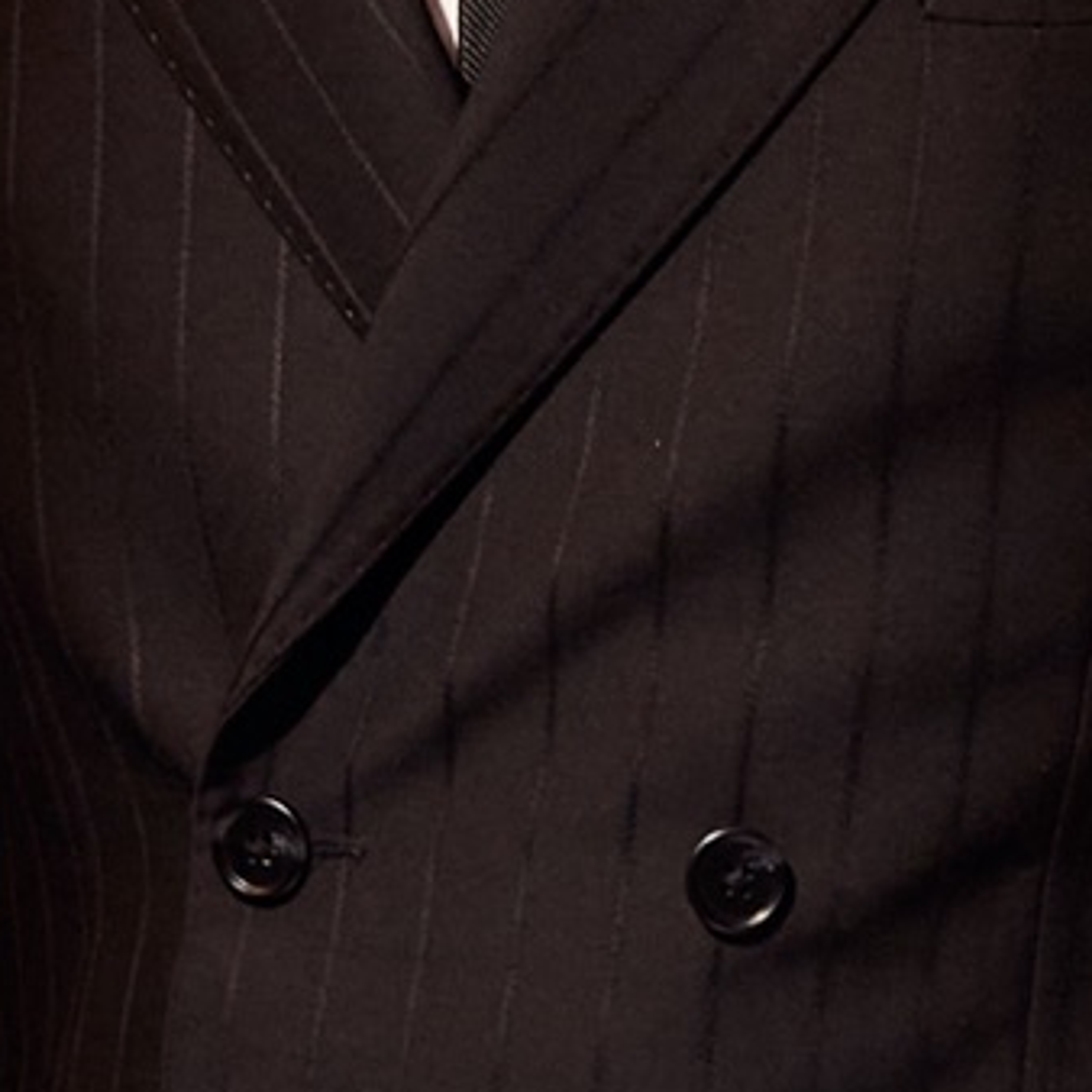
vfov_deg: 4.0
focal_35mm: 441
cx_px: 121
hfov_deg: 4.0
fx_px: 15739
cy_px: -126
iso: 500
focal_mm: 49.1
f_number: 2.8
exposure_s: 1/160
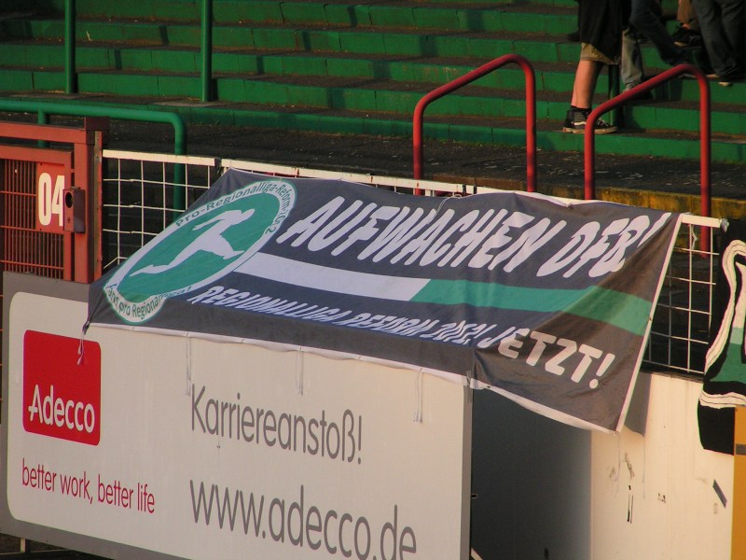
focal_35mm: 380
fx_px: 8189
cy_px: 280
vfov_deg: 3.9
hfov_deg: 5.2
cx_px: 373
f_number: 3.5
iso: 100
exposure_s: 1/400
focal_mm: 58
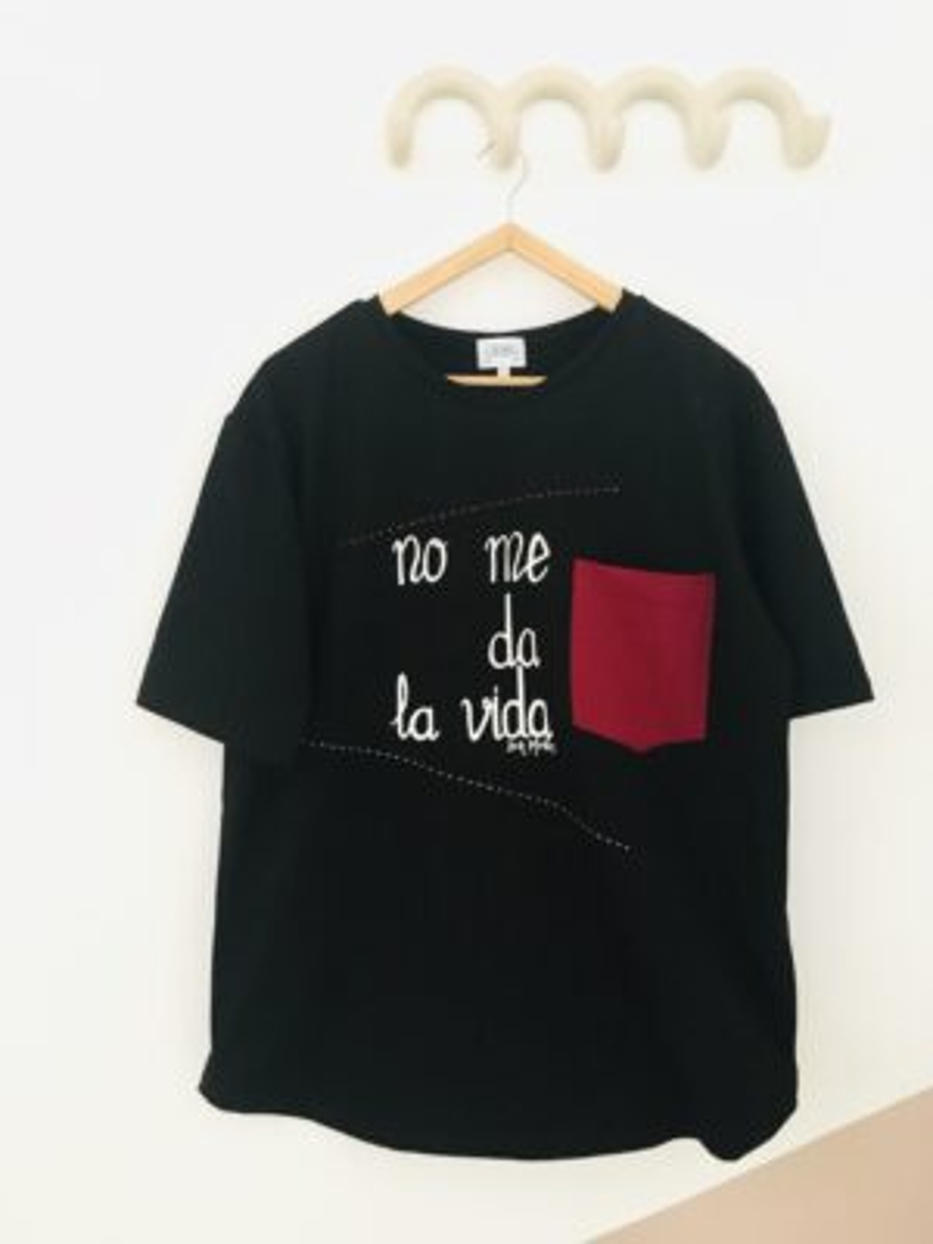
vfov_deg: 61.7
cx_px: 466
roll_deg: +0.6
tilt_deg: -2.9
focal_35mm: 29
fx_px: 1042
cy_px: 622
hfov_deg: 48.2
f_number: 2.2
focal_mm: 4.15
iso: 640
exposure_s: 1/17
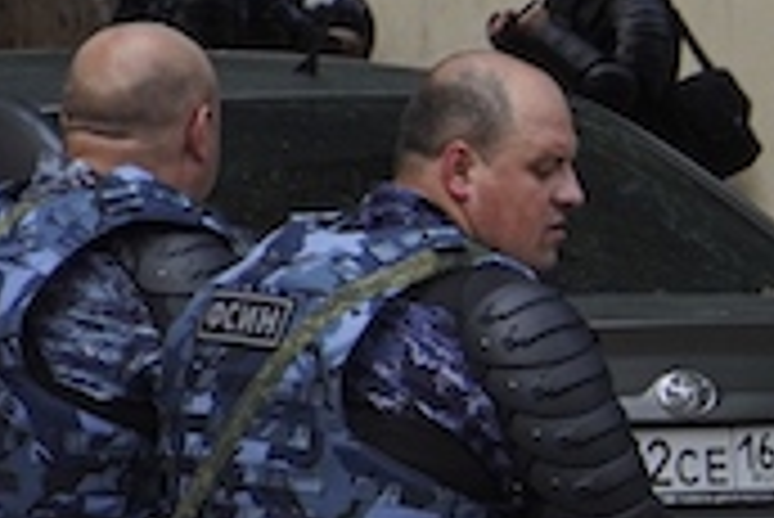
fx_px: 13661
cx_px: 1732
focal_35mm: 635
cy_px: 935
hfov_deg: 3.2
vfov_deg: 2.2
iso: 250
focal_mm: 73
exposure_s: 1/800
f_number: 5.6
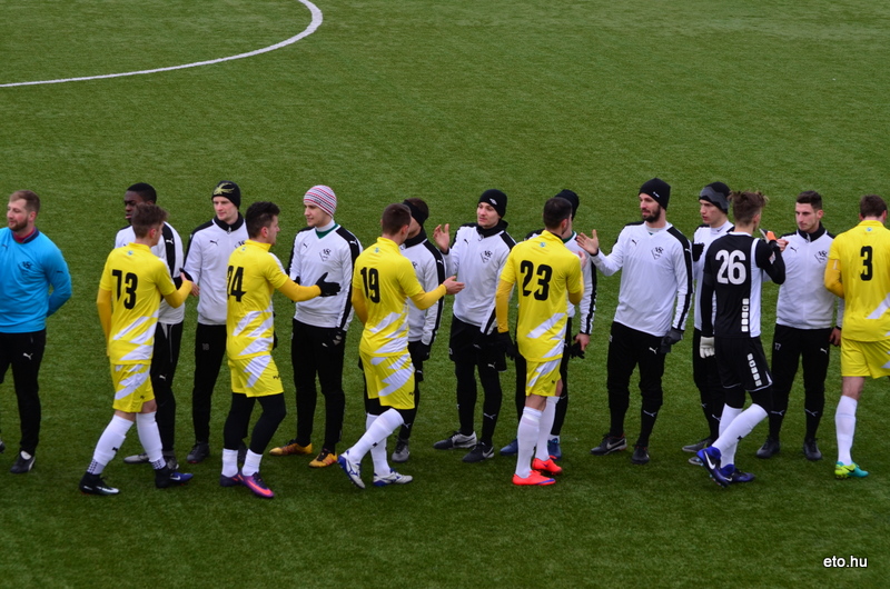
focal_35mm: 135
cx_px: 445
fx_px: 3331
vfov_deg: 10.1
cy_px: 294
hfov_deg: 15.2
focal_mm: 90
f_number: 5.6
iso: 320
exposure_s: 1/500
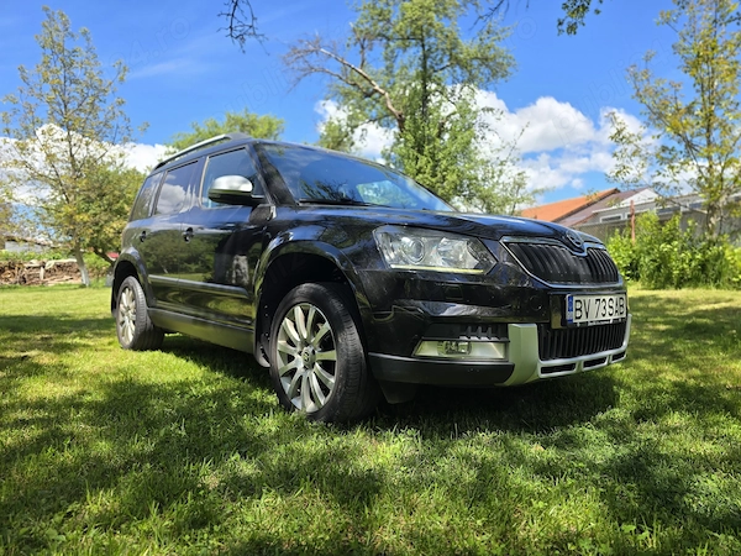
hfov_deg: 73.9
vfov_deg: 58.9
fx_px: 492
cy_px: 278
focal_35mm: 23
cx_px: 370
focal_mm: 6.3
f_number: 1.7
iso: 12
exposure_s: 1/414
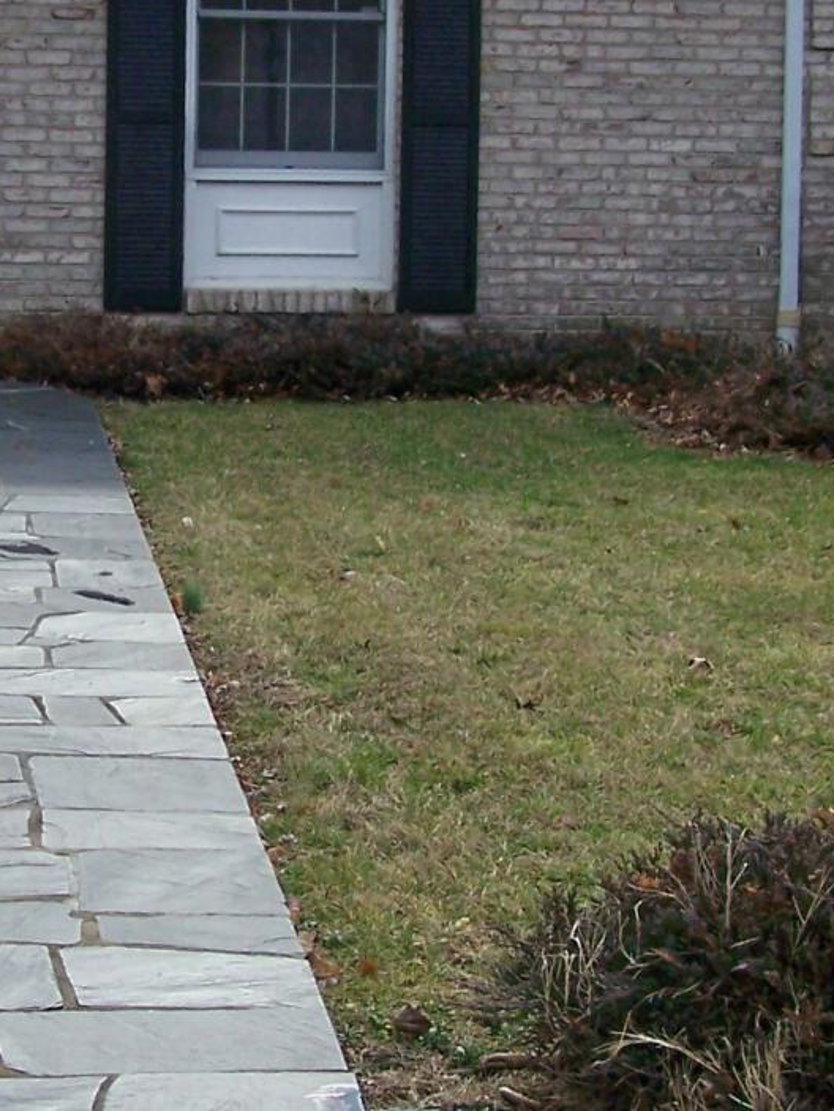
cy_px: 404
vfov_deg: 18.2
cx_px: 223
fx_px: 3469
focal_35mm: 108
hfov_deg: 13.7
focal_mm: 6.3
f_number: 2.8
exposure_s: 1/500
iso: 64
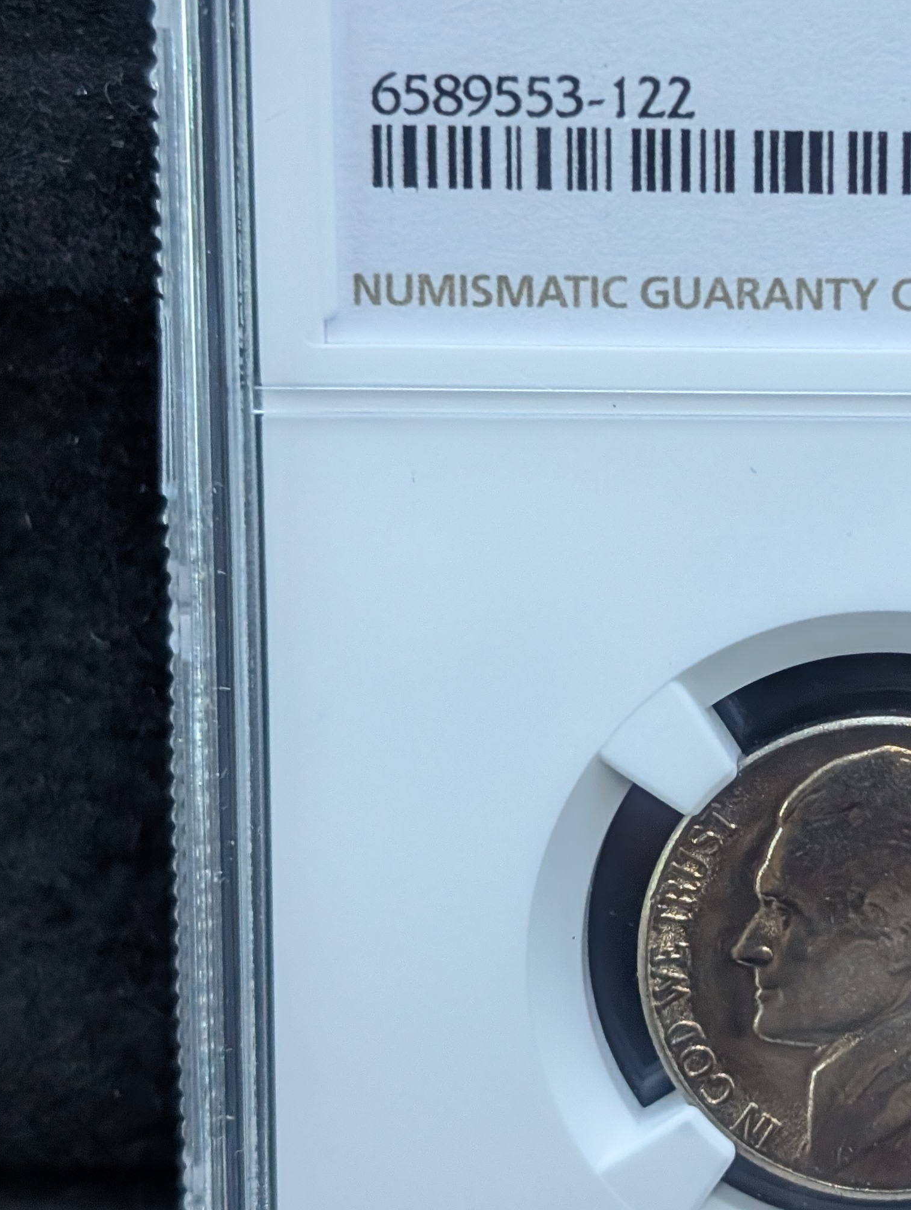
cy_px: 577
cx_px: 864
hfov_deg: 14.8
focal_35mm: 99
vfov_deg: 19.8
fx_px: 3465
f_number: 1.68
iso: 304
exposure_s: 1/60
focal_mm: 6.9
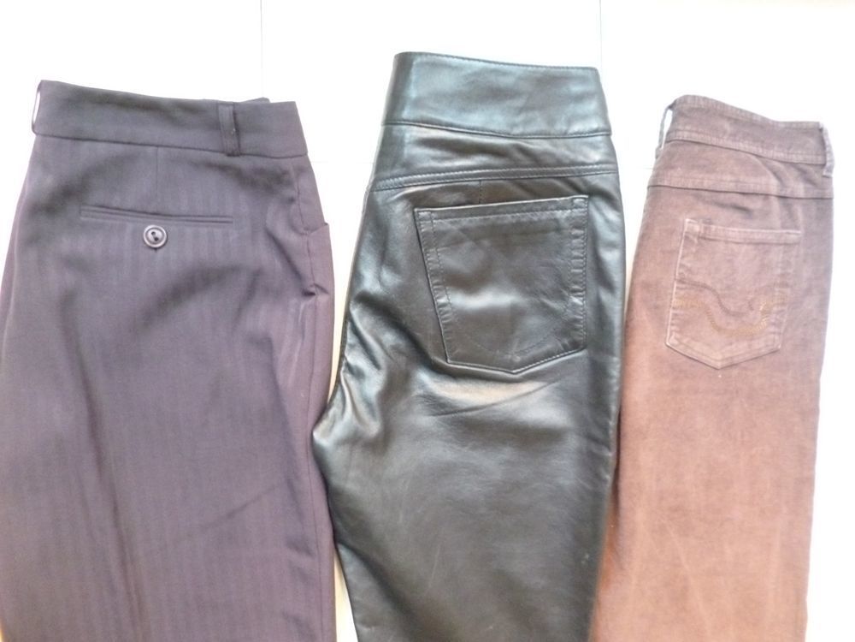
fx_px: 593
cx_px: 428
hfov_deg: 71.6
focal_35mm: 24
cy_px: 321
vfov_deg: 56.8
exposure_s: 1/8
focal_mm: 4.3
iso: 800
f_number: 2.5
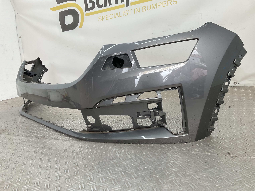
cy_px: 96
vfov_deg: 48.2
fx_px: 214
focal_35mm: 29
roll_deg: +5.6
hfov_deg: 61.7
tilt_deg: -11.2
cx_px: 128
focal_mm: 3
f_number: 1.8
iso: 16
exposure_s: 1/113
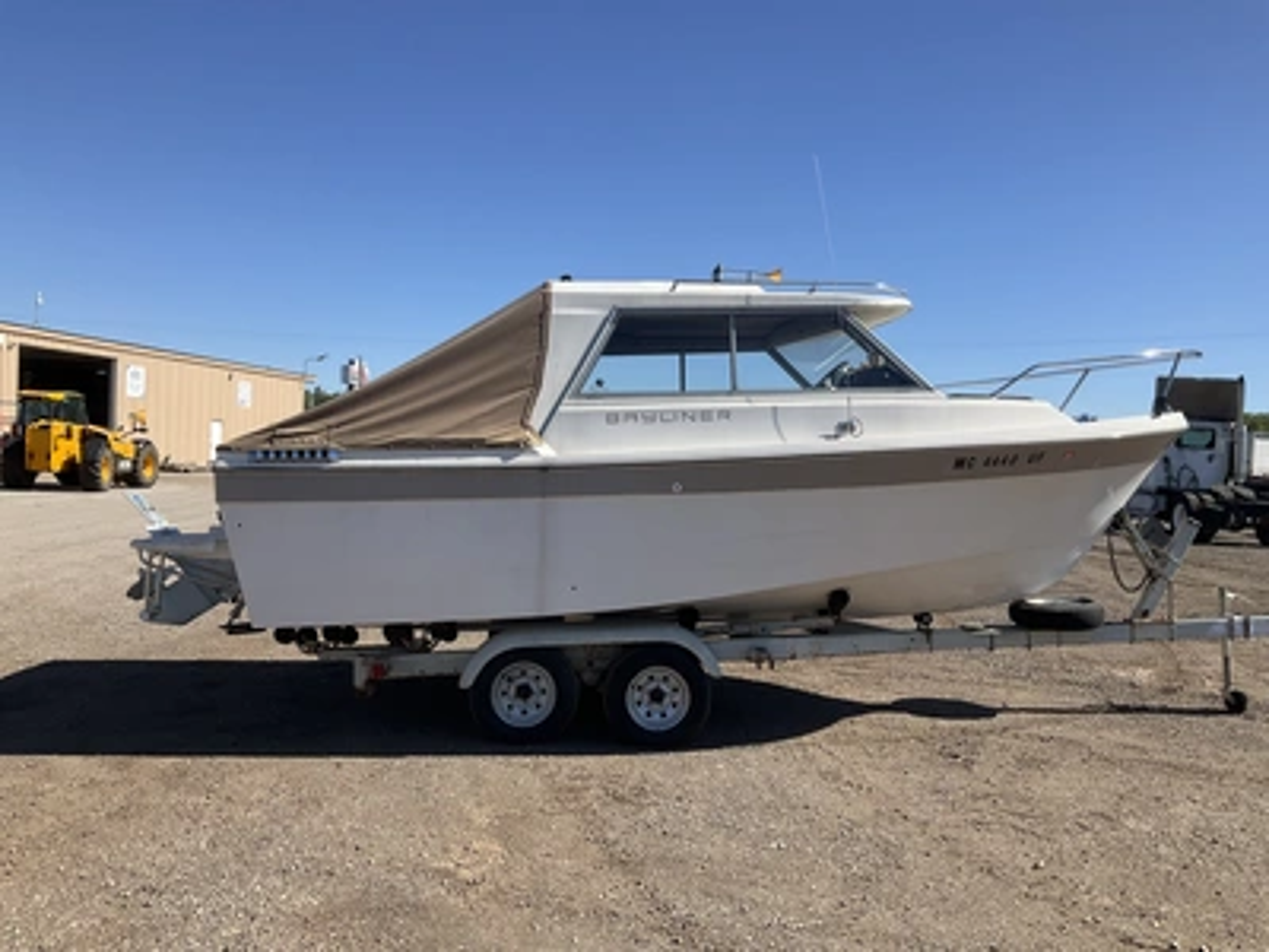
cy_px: 476
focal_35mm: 29
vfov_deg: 48.2
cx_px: 634
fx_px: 1063
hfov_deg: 61.7
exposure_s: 1/1848
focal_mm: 3
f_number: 1.8
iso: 25
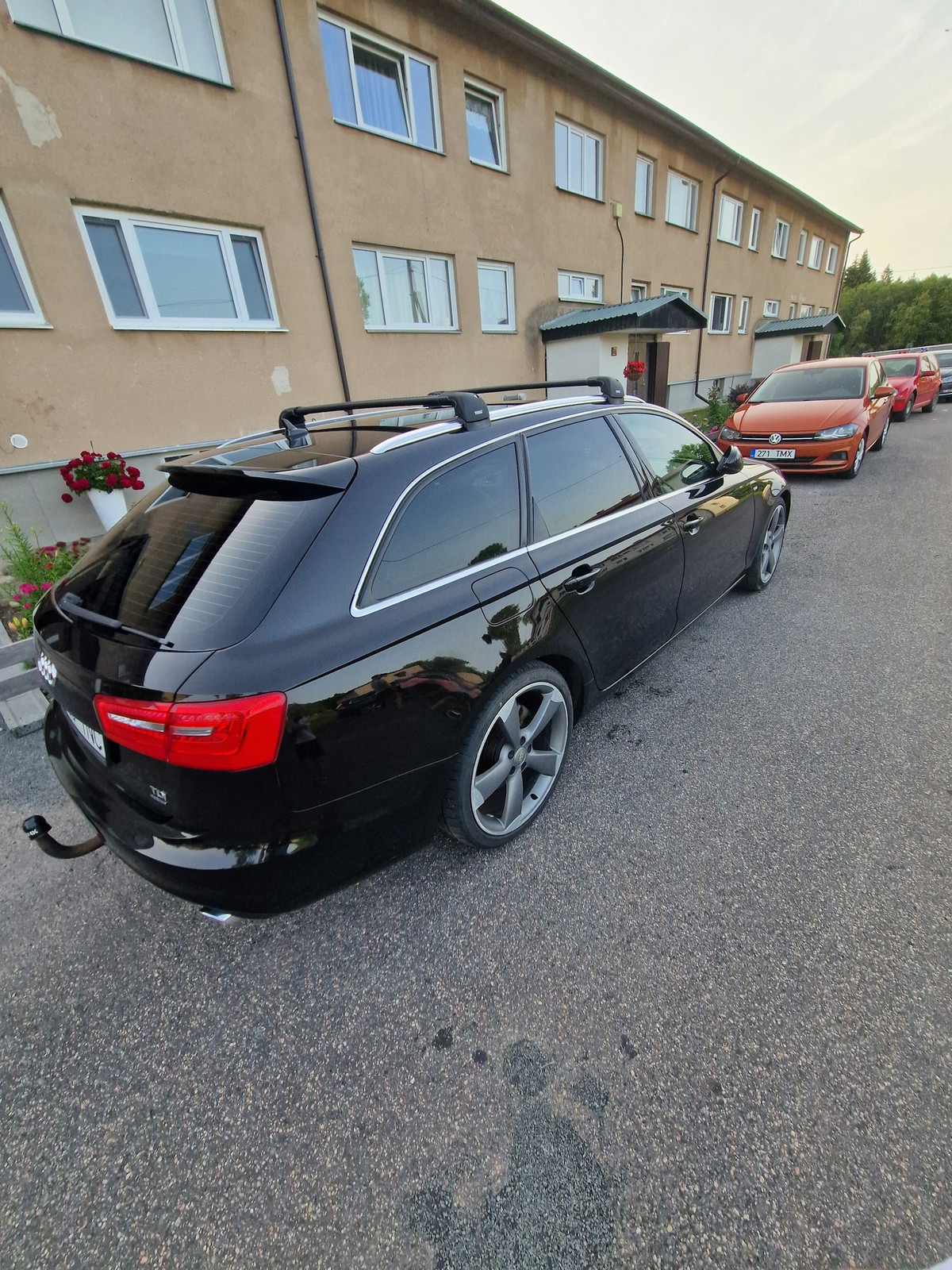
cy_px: 635
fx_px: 477
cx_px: 476
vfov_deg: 106.2
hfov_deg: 89.9
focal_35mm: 13
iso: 50
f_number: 2.2
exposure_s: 1/234
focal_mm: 2.2
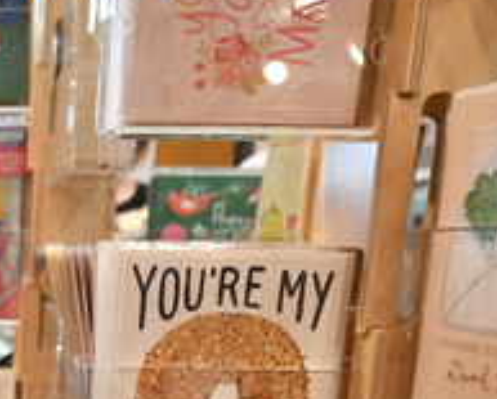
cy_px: 408
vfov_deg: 24.4
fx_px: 875
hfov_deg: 26.6
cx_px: -158
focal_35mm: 59
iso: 6400
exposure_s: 1/160
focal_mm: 21.5
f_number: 4.5
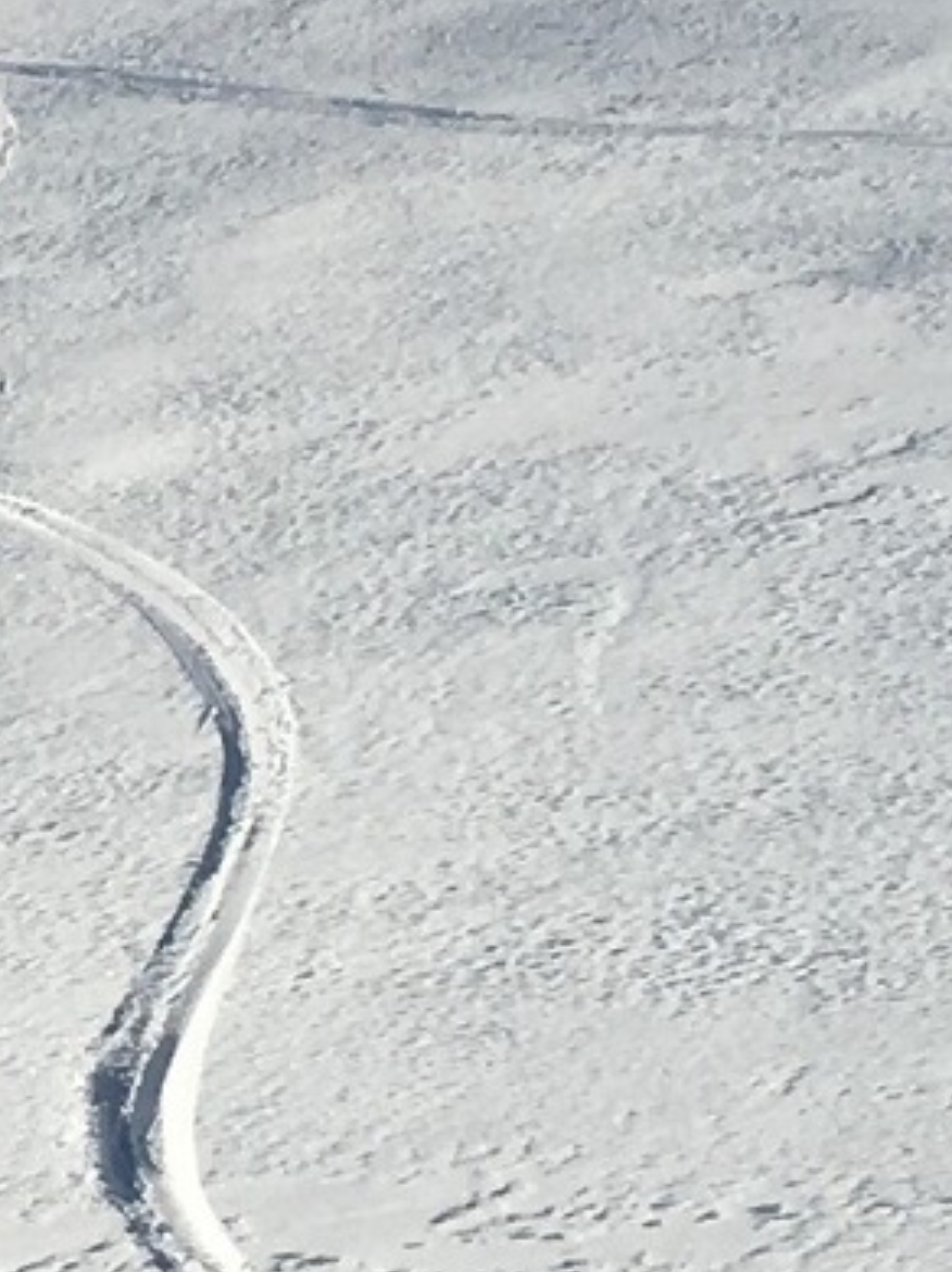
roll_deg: -1.7
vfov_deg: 28.9
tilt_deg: -1.7
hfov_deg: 21.6
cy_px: 793
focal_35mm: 67
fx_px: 2460
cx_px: 178
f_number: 2.2
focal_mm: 4.15
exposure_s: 1/3846
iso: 25
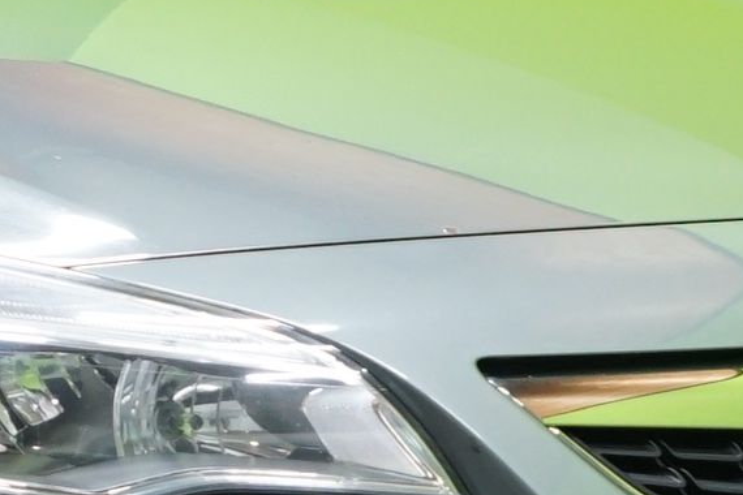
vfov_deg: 3.6
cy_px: 215
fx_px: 7842
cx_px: -439
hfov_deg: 5.4
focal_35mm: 380
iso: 800
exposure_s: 1/20
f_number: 5.6
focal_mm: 55
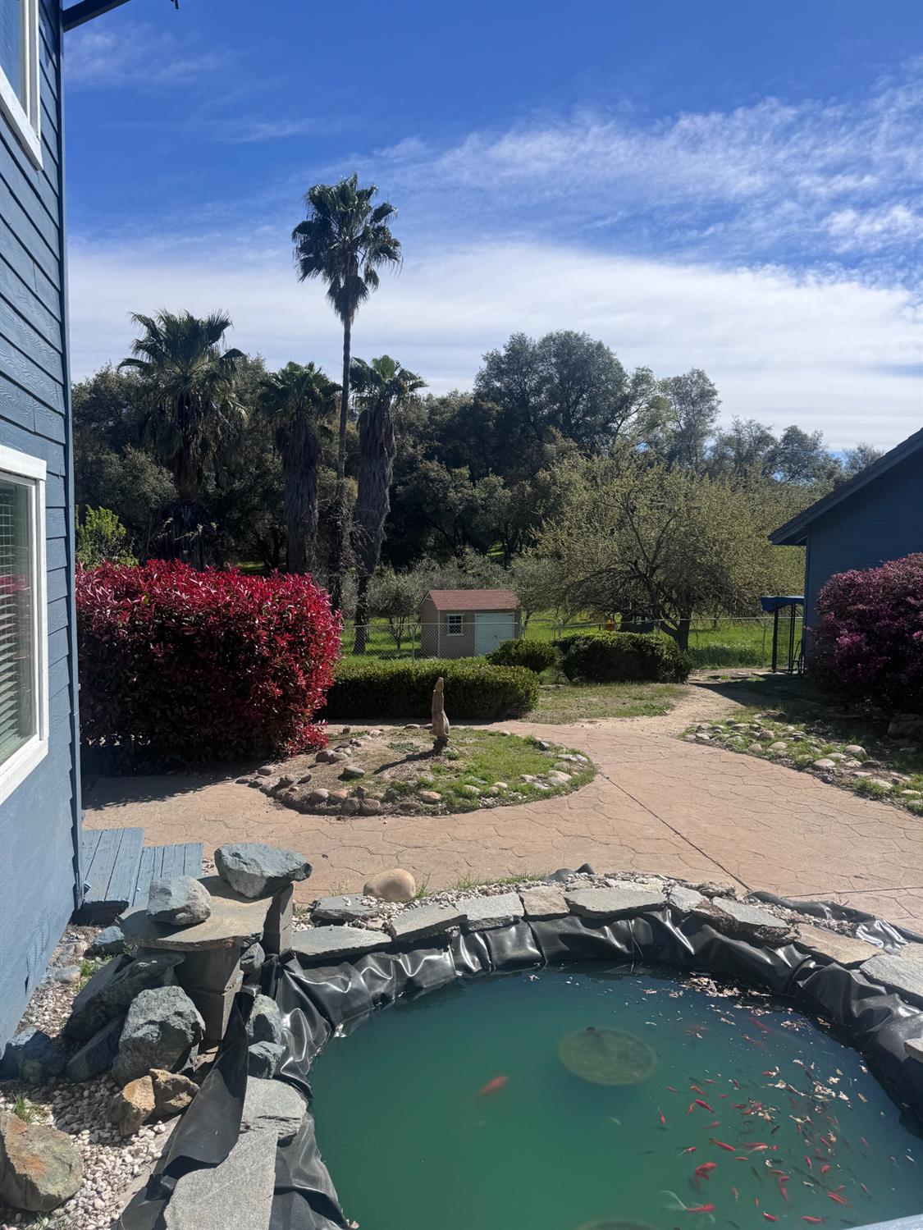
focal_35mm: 24
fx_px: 853
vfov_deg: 71.6
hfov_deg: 56.8
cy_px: 615
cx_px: 462
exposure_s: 1/5814
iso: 80
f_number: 1.78
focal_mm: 6.76
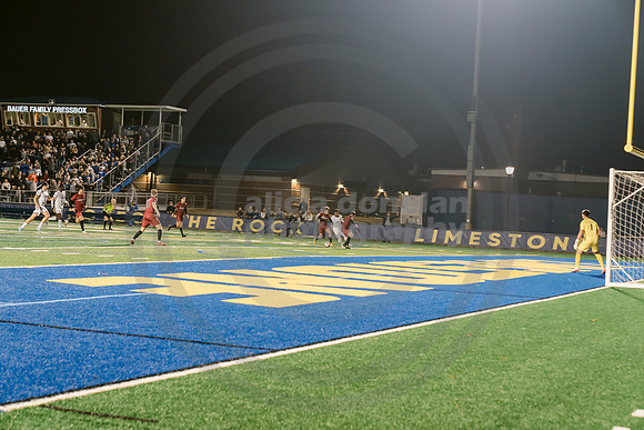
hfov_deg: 28.8
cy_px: 215
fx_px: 1252
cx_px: 322
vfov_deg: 19.5
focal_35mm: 70
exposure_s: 1/160
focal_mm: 70
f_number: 4
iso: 2500
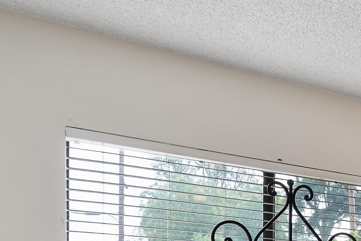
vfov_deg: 20.0
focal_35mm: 61
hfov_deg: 27.4
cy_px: 332
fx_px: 612
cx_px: 472
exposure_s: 1/6
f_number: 8
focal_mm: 16
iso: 200
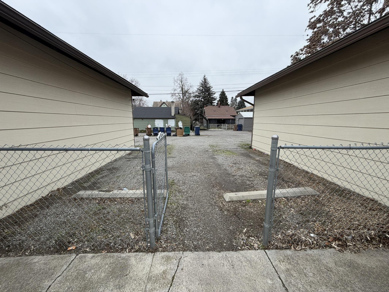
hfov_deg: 102.1
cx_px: 194
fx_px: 157
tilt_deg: -8.8
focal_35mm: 14
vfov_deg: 85.7
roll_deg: +0.9
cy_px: 146
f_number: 2.2
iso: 40
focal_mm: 2.22
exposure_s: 1/157
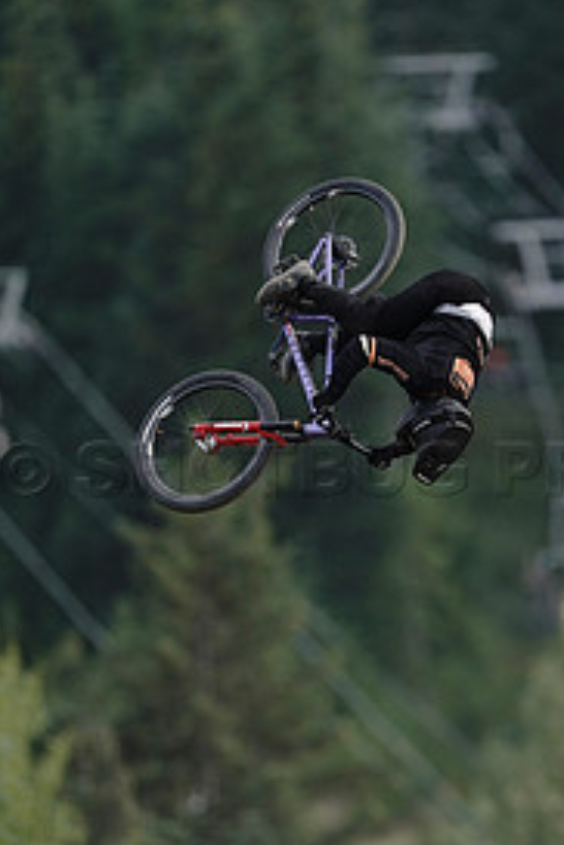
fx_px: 23263
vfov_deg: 2.1
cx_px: 387
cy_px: 455
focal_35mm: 990
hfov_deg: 1.4
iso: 1600
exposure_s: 1/1600
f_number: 4
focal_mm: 600
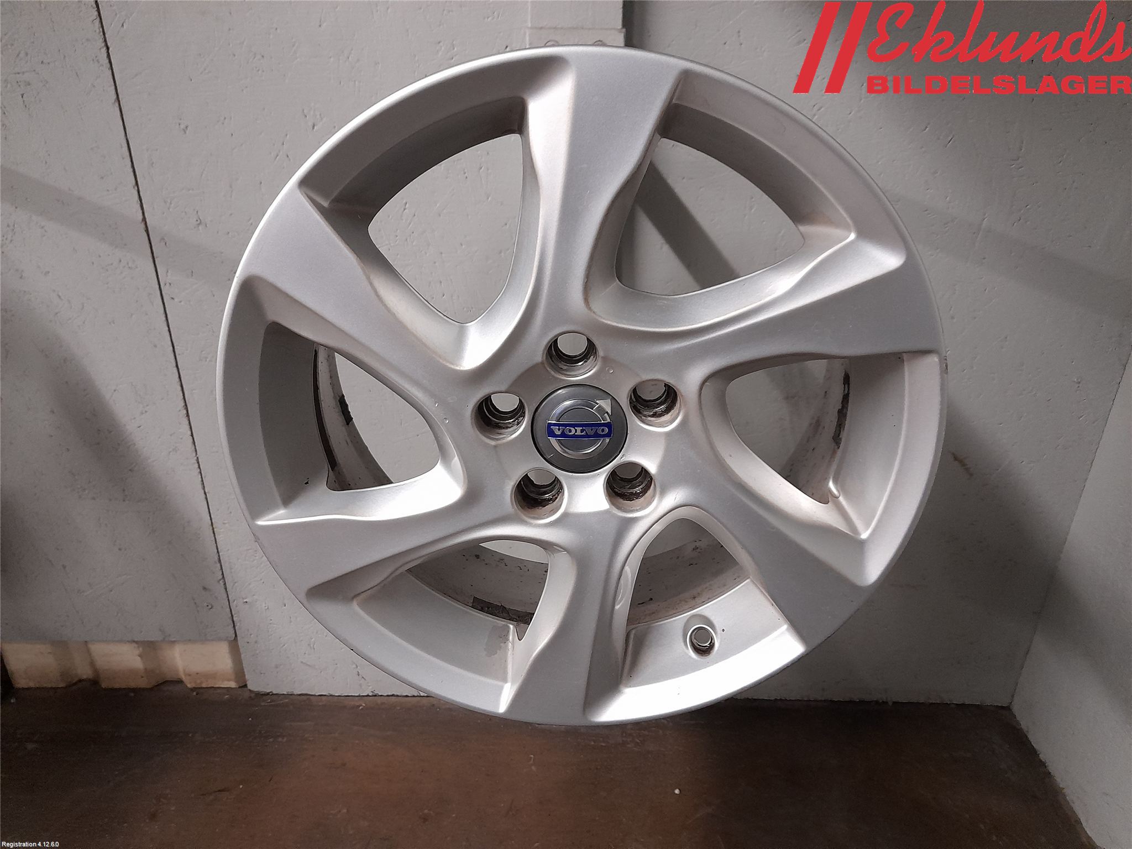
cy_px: 424
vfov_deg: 54.9
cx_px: 566
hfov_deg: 69.4
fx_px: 818
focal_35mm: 25
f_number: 2
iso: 400
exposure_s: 1/25
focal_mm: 4.6
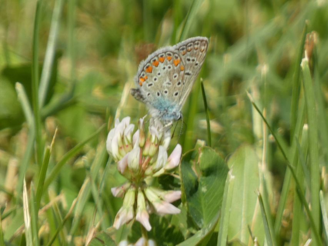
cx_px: 164
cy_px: 123
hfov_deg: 1.7
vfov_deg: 1.3
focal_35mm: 1152
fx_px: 10917
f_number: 5.8
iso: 80
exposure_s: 1/200
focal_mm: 206.4
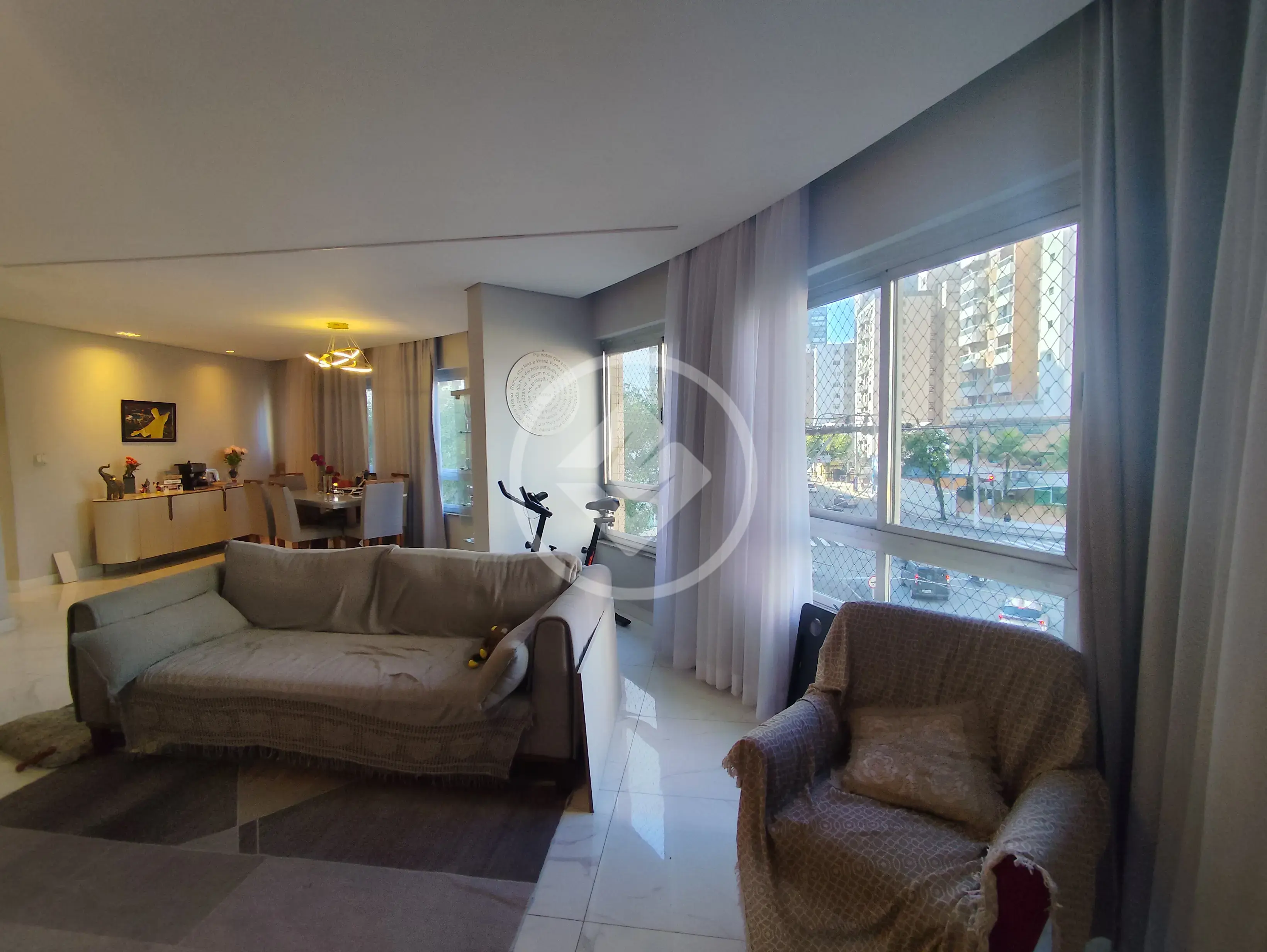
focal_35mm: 16
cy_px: 476
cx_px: 634
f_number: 2.2
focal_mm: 1.65
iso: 50
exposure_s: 1/120
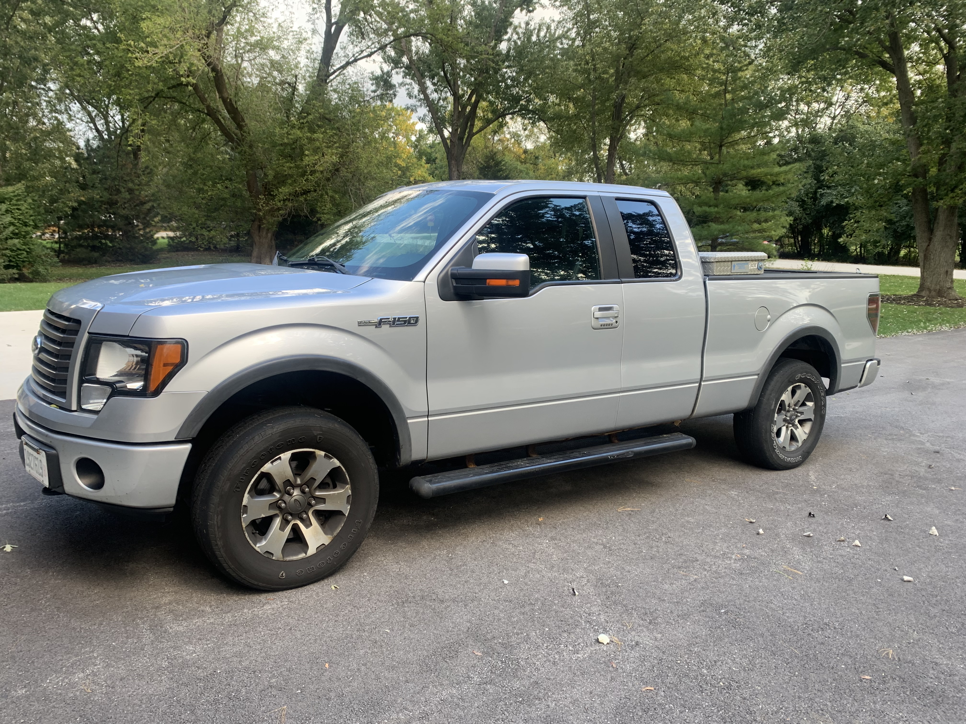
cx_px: 483
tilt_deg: -11.4
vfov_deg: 53.1
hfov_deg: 67.3
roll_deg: +2.3
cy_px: 362
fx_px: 726
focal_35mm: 26
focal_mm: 4.25
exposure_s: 1/122
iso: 32
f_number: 1.8
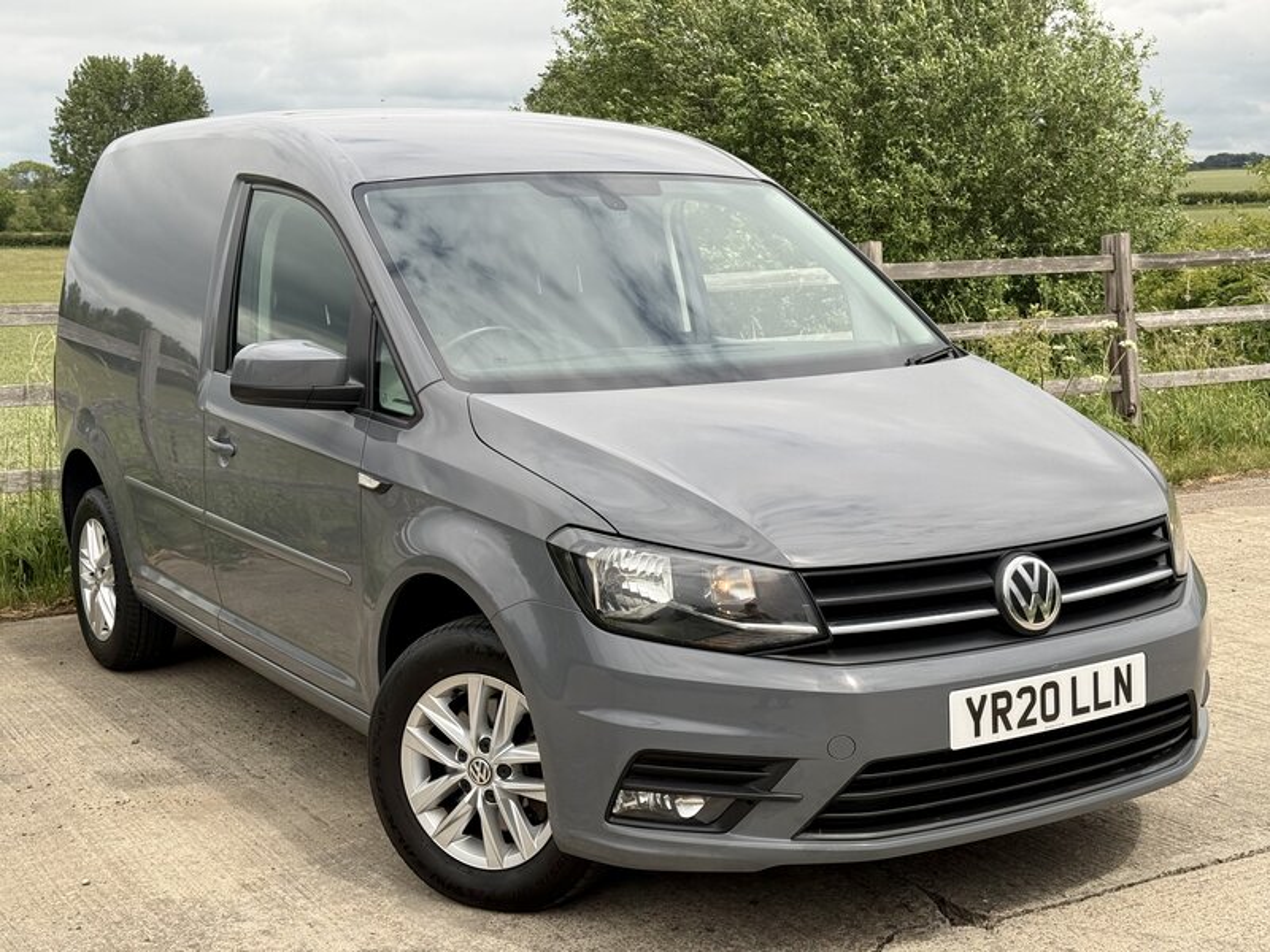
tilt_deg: -7.9
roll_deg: -0.1
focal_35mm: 48
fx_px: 1761
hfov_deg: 39.7
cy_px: 476
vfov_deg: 30.3
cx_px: 635
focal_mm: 6.76
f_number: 1.78
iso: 64
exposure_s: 1/4098
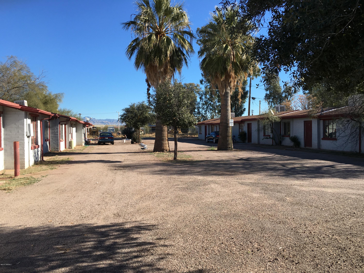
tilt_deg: -0.4
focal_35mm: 29
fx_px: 305
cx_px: 182
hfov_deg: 61.7
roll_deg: +1.5
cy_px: 136
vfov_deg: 48.2
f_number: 2.2
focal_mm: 4.15
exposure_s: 1/1054
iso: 25
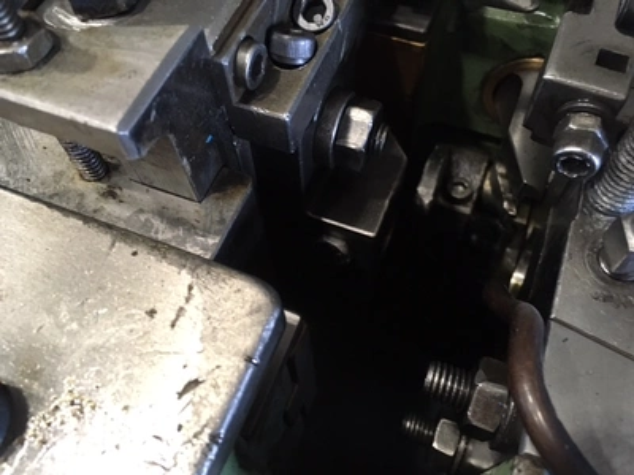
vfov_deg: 48.2
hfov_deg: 61.7
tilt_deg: -60.3
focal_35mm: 29
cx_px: 317
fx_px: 531
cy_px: 238
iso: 200
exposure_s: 1/15
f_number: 2.2
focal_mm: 4.15
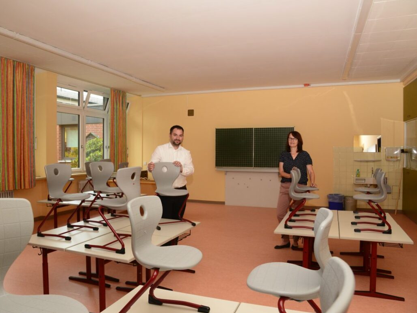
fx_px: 325
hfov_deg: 65.3
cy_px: 155
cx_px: 198
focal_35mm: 27
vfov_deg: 51.3
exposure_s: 1/60
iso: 1000
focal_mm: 24
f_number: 7.1
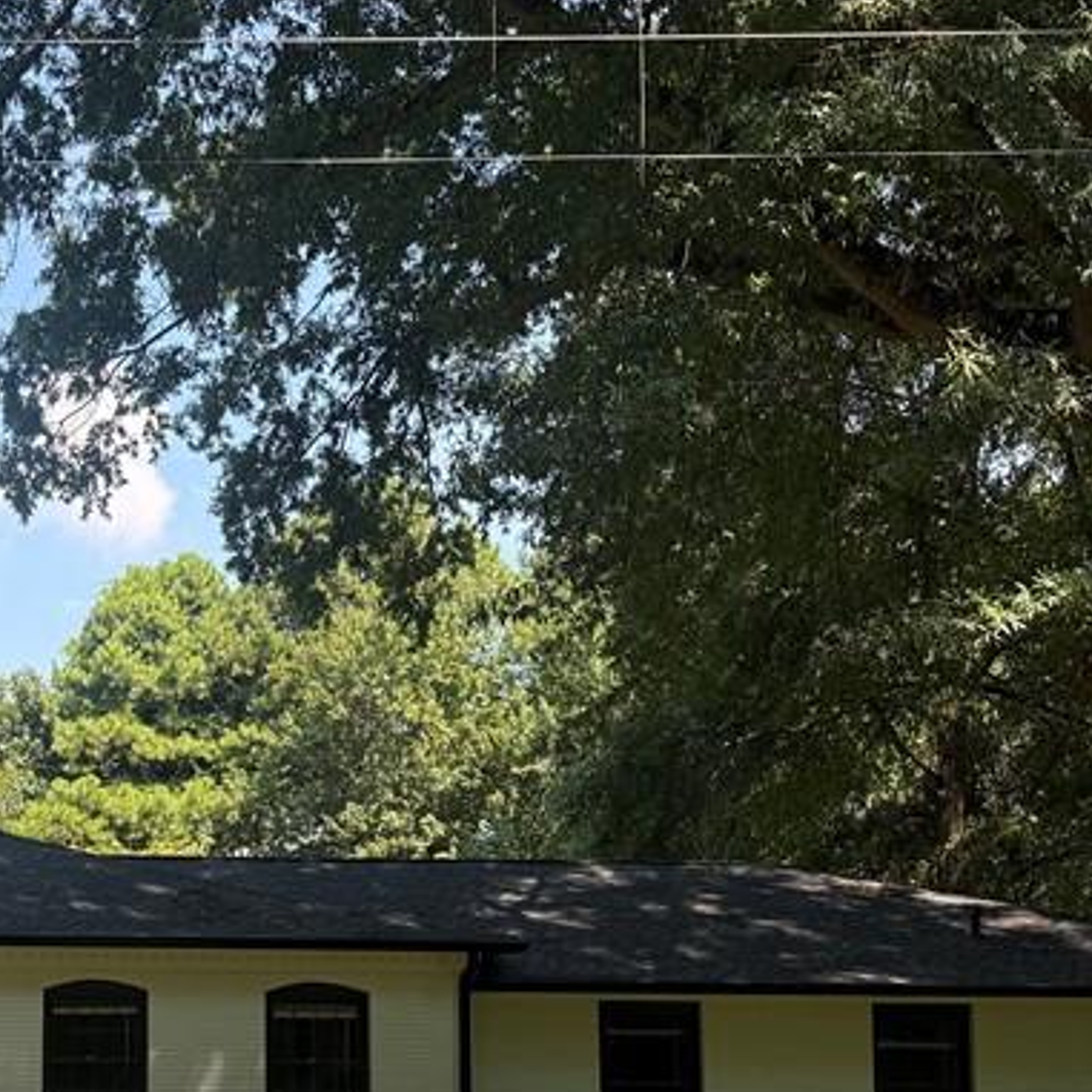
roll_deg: -0.2
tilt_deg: +5.2
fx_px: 2034
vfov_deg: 29.3
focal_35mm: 57
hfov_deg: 28.5
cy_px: 883
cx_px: 40
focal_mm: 6.76
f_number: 1.78
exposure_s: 1/1271
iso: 100
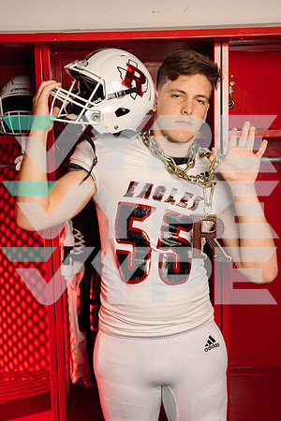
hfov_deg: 29.2
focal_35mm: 46
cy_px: 210
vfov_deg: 42.7
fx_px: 539
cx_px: 140
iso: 250
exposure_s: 1/250
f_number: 6.3
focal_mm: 46
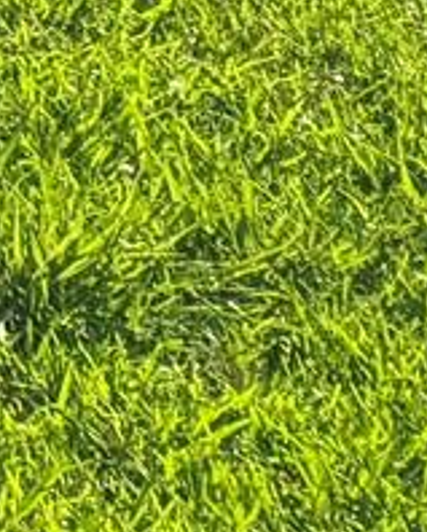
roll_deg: -2.5
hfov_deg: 4.6
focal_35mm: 242
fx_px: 3814
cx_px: -2213
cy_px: -916
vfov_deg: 7.3
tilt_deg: -5.9
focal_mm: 6.76
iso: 80
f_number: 1.78
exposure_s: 1/2331
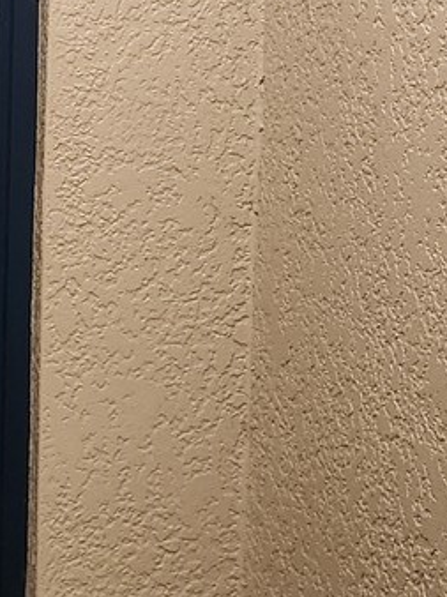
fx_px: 1879
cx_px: -201
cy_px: 154
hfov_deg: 12.9
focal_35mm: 109
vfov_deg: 18.0
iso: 800
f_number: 1.8
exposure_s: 1/120
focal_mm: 5.4
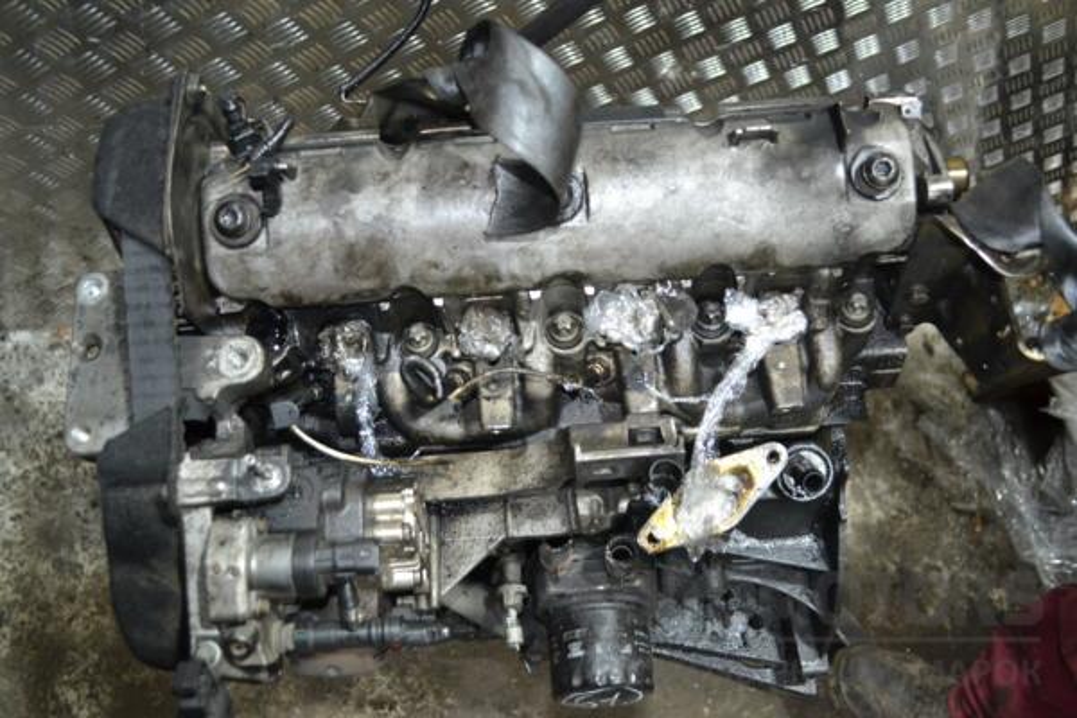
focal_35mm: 36
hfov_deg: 53.1
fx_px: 1077
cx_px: 538
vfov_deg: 36.9
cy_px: 359
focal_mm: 24
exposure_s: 1/60
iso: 1600
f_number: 4
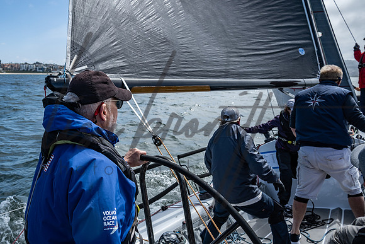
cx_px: 149
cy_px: 100
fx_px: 288
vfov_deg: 45.6
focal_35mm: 28
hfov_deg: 64.2
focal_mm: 24
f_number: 6.3
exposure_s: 1/1250
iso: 200
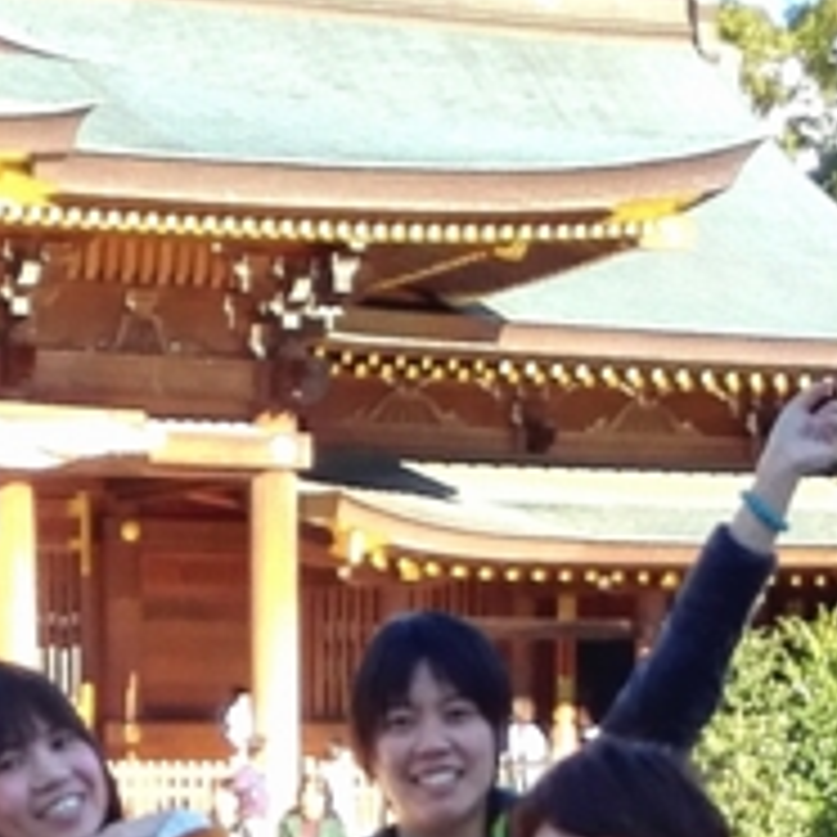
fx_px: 3857
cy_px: 1557
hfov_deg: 12.4
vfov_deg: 11.4
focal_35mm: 141
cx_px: 292
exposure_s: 1/595
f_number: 2
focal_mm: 3.8
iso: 100
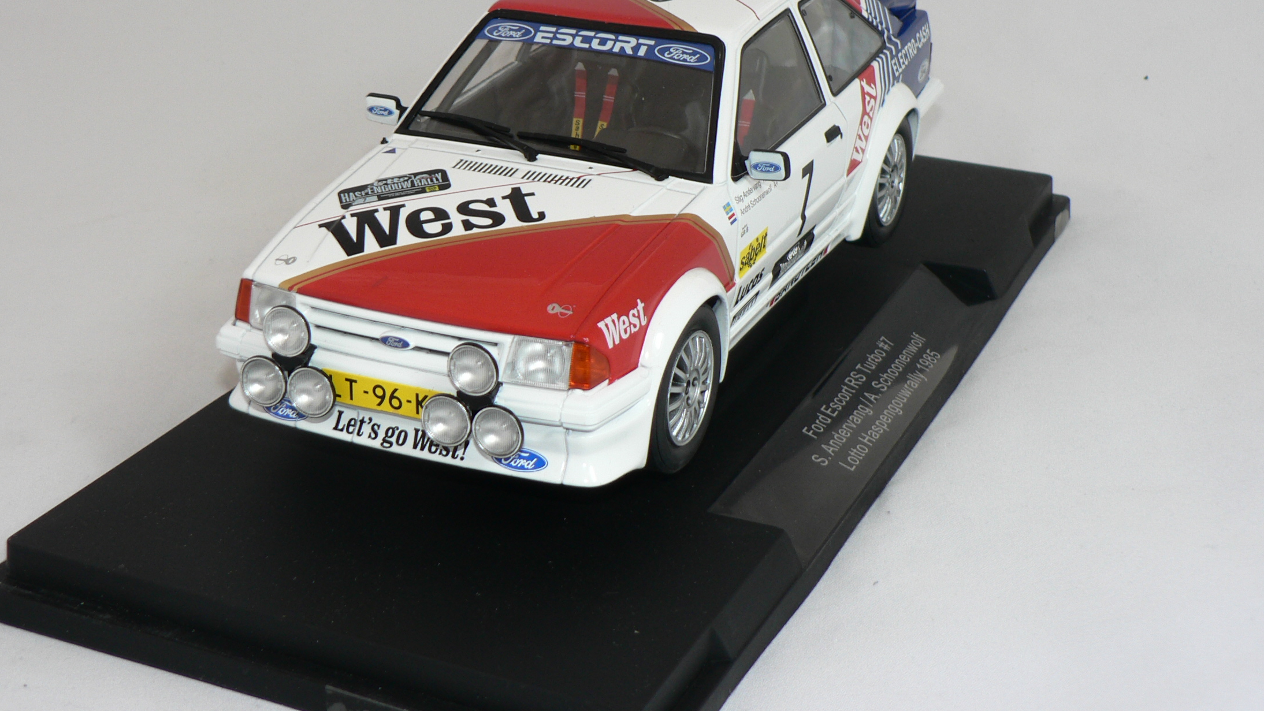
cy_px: 176
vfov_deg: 18.4
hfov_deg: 32.3
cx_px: 551
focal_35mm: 65
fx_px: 2179
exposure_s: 1/60
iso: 80
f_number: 2.8
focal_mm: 8.4
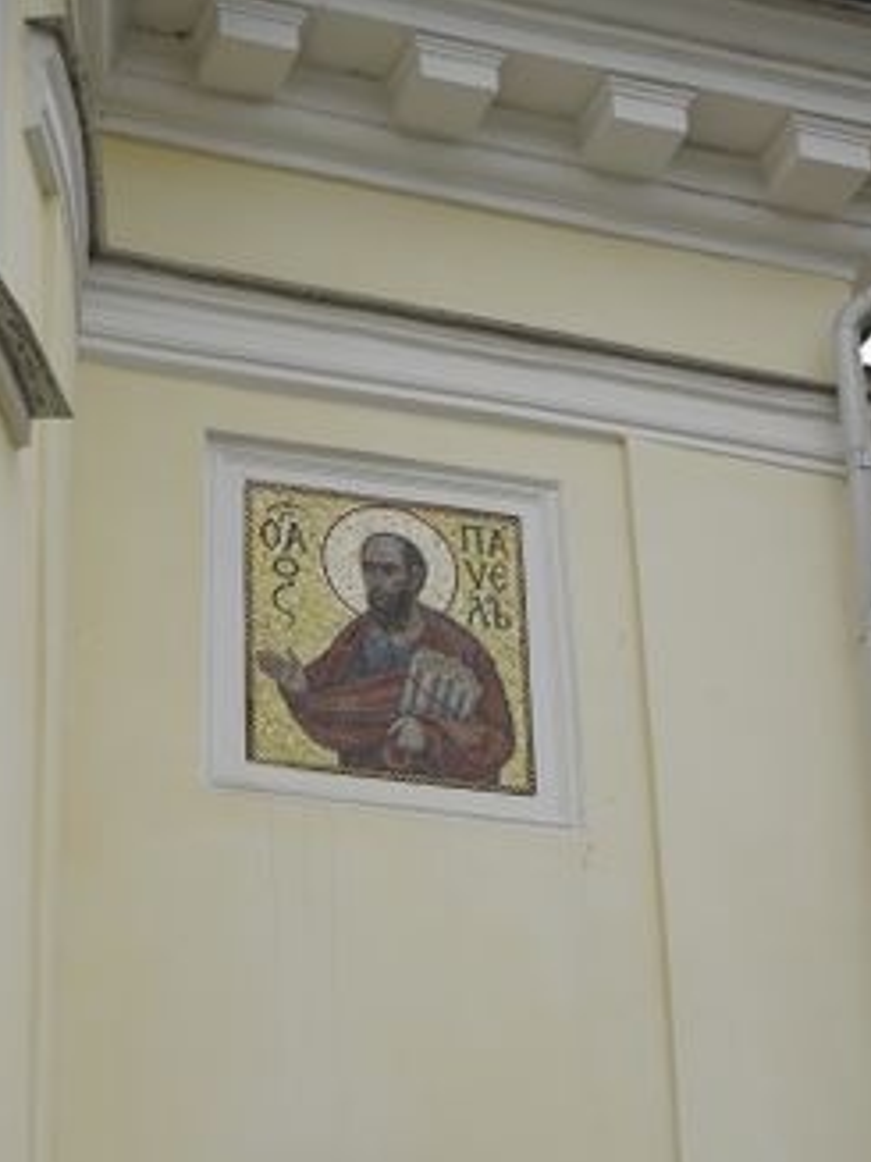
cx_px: 428
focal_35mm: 96
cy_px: 654
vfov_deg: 20.4
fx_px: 3223
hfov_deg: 15.4
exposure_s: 1/250
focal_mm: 70
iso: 100
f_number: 7.1
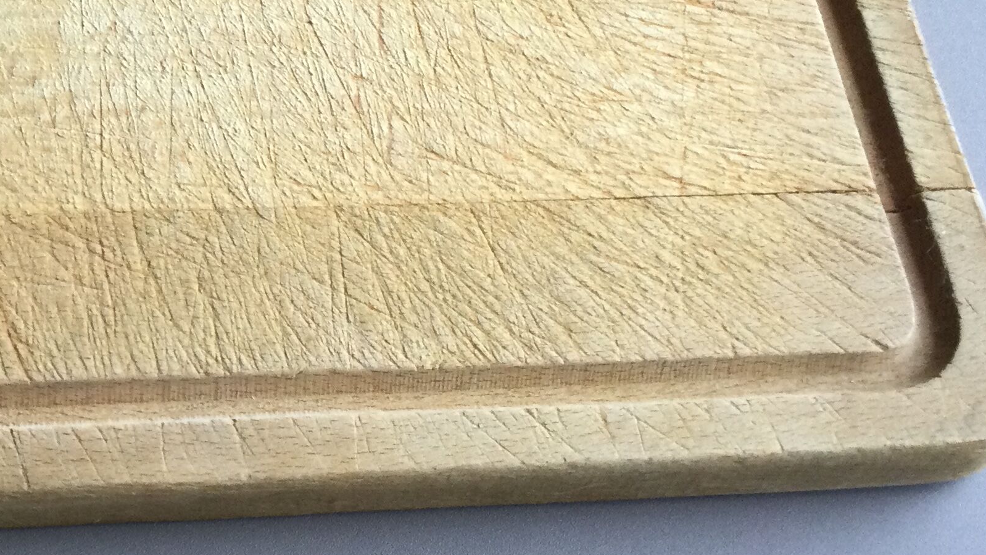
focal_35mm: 69
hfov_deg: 29.6
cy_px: 390
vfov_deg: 17.4
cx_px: 155
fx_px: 1804
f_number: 2.4
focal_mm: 3.3
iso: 32
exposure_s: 1/33
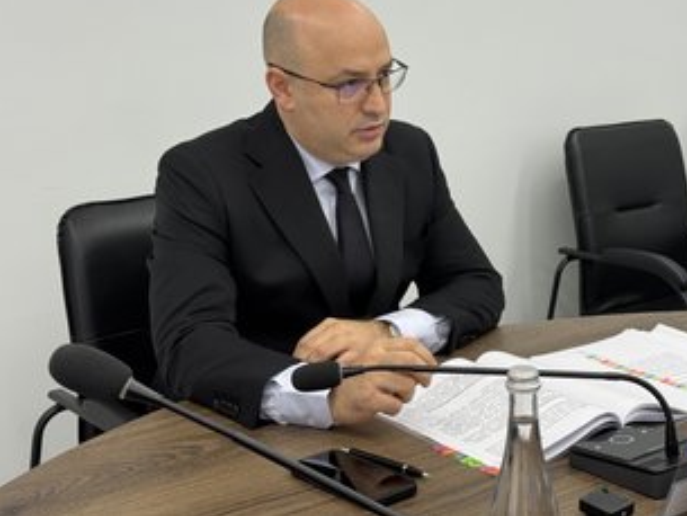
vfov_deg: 23.2
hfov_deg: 30.5
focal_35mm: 63
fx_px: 1251
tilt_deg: -9.1
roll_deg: +0.4
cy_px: 183
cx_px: 446
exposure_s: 1/60
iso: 64
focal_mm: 6.76
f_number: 1.78
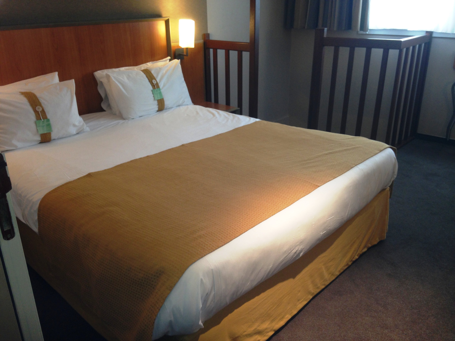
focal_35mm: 33
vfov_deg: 42.9
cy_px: 170
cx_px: 228
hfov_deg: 55.4
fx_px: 434
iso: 64
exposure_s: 1/20
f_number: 2.4
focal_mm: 4.12
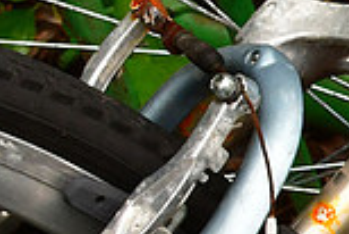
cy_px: 161
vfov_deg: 4.3
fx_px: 3115
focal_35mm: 321
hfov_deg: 5.8
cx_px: 1208
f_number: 9
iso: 450
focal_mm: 30
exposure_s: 1/100
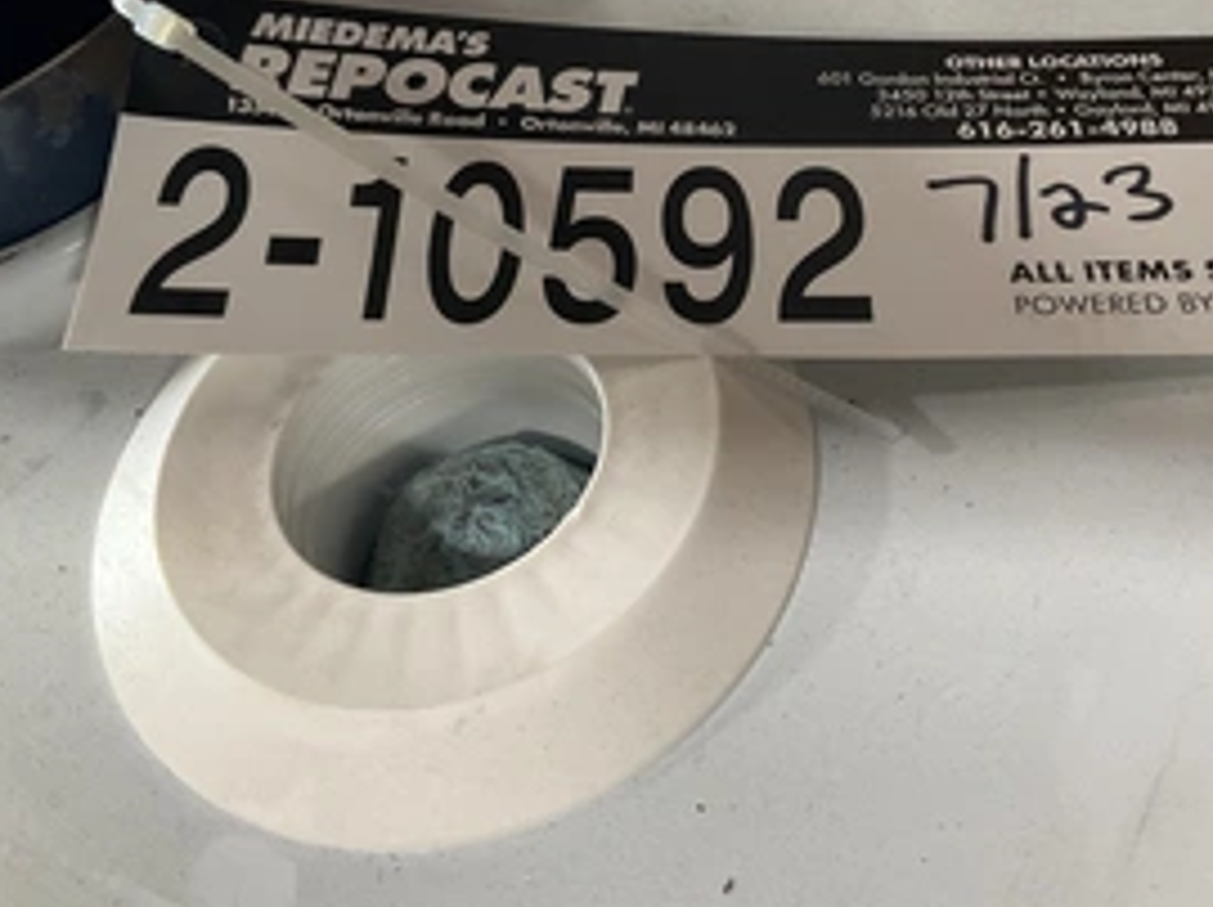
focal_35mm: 43
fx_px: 1505
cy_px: 265
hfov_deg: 43.8
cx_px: 660
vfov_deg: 33.1
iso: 80
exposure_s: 1/60
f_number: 1.8
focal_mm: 3
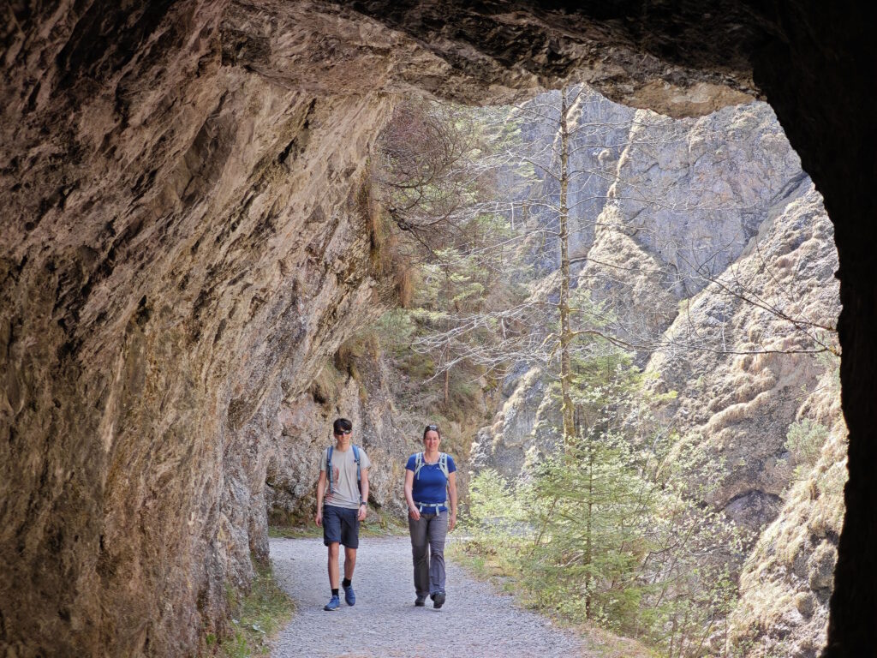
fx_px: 1900
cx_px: 438
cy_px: 329
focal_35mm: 75
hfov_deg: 26.0
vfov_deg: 19.6
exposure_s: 1/360
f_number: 1.8
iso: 50
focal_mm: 12.28
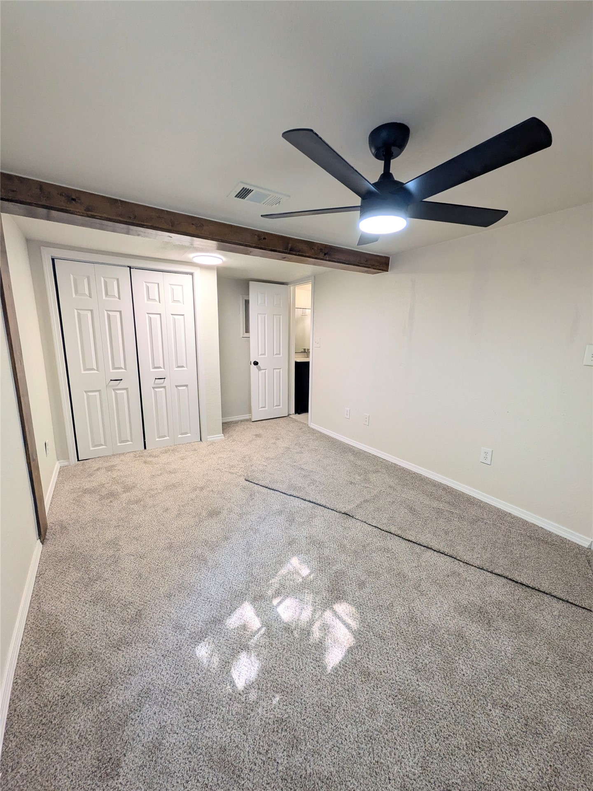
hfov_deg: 85.7
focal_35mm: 14
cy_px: 396
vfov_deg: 102.1
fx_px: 320
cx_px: 296
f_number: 2.2
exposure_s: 1/60
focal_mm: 1.85
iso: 48
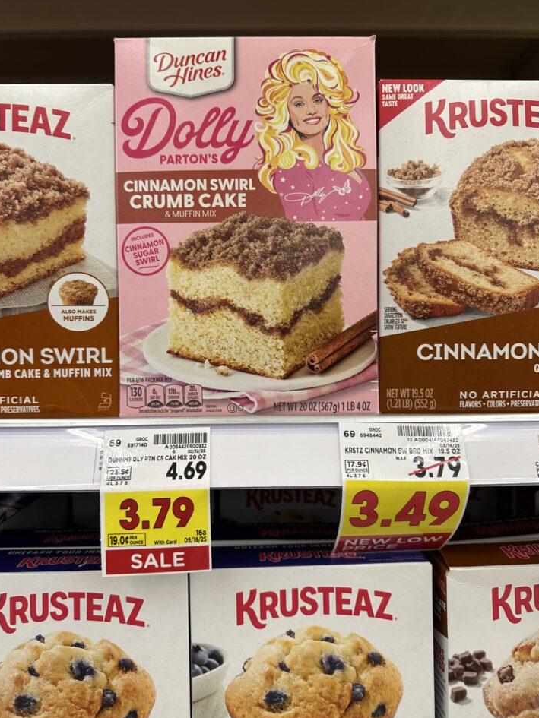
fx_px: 540
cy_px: 345
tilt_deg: -2.7
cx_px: 258
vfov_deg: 67.3
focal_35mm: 26
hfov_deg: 53.1
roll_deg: +0.7
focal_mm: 6.86
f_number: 1.78
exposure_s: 1/61
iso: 64
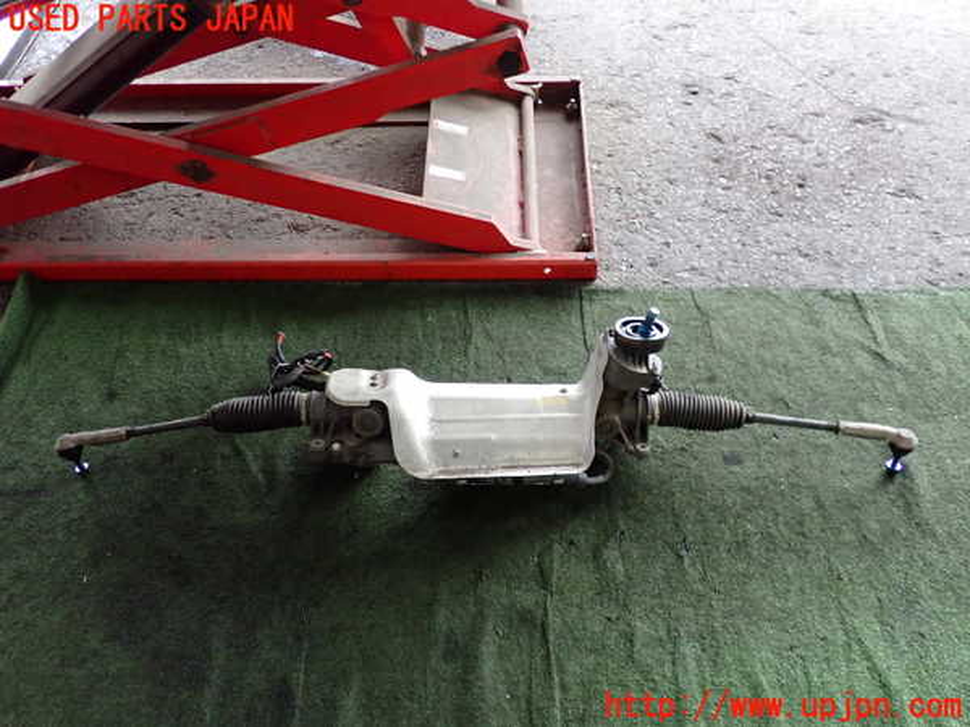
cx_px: 485
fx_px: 841
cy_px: 364
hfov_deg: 60.0
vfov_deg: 46.8
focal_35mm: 30
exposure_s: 1/30
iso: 500
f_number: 2.3
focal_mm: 5.4
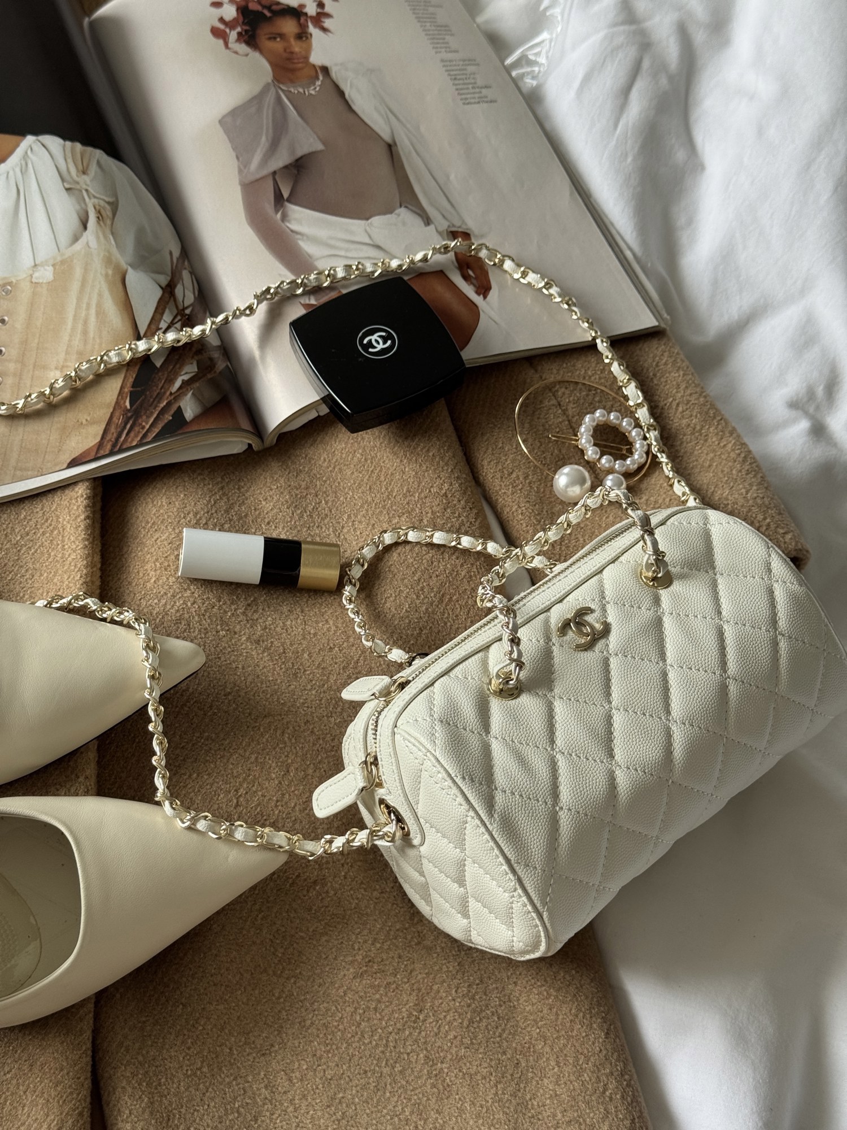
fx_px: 1566
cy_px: 565
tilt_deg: -57.9
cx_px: 424
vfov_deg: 39.7
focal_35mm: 48
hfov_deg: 30.3
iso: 64
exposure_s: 1/121
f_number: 1.78
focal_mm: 6.76
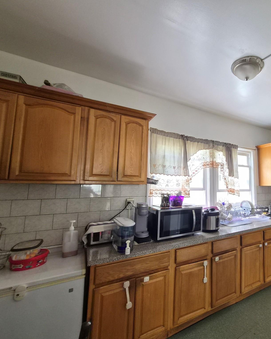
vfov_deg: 89.6
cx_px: 206
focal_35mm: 17
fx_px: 170
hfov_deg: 71.3
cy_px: 170
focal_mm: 1.7
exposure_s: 1/60
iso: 100
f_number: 2.2
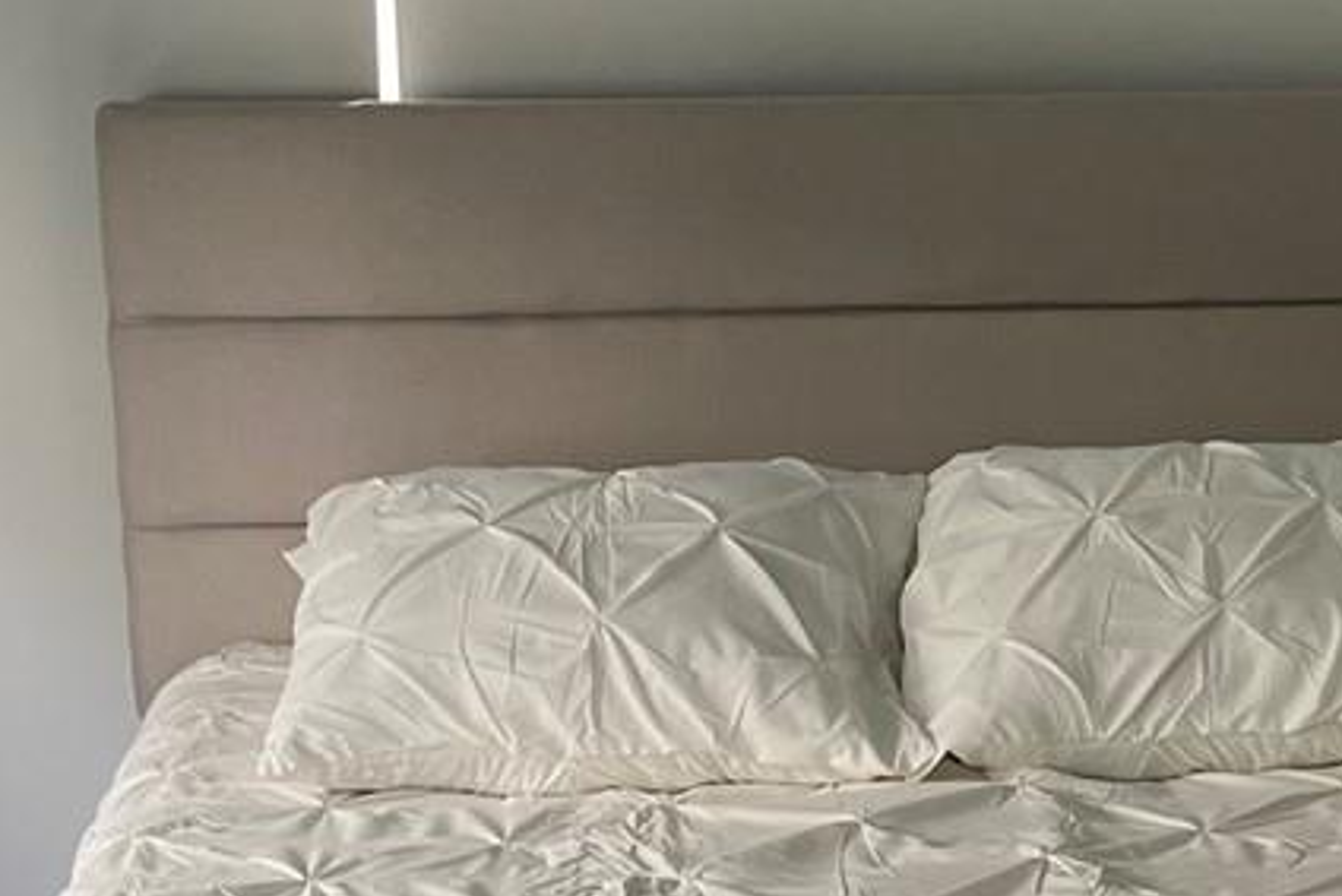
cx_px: 1006
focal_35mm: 102
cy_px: 1080
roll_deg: +0.1
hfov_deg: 19.9
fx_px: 3803
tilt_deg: -18.4
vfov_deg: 13.1
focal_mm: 5.1
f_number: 1.6
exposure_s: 1/109
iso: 125
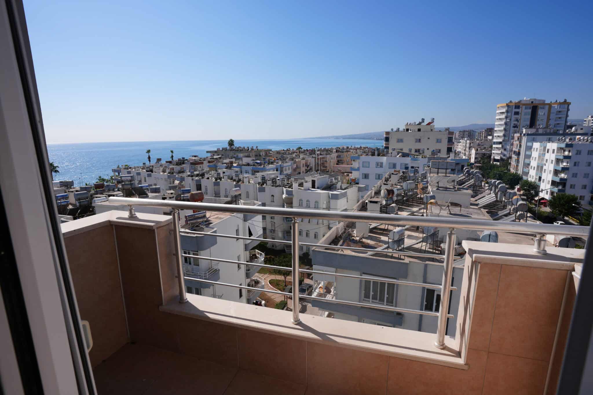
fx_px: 296
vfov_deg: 67.4
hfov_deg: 90.0
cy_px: 198
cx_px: 296
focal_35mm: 18
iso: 100
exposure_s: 1/250
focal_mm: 18
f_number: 10
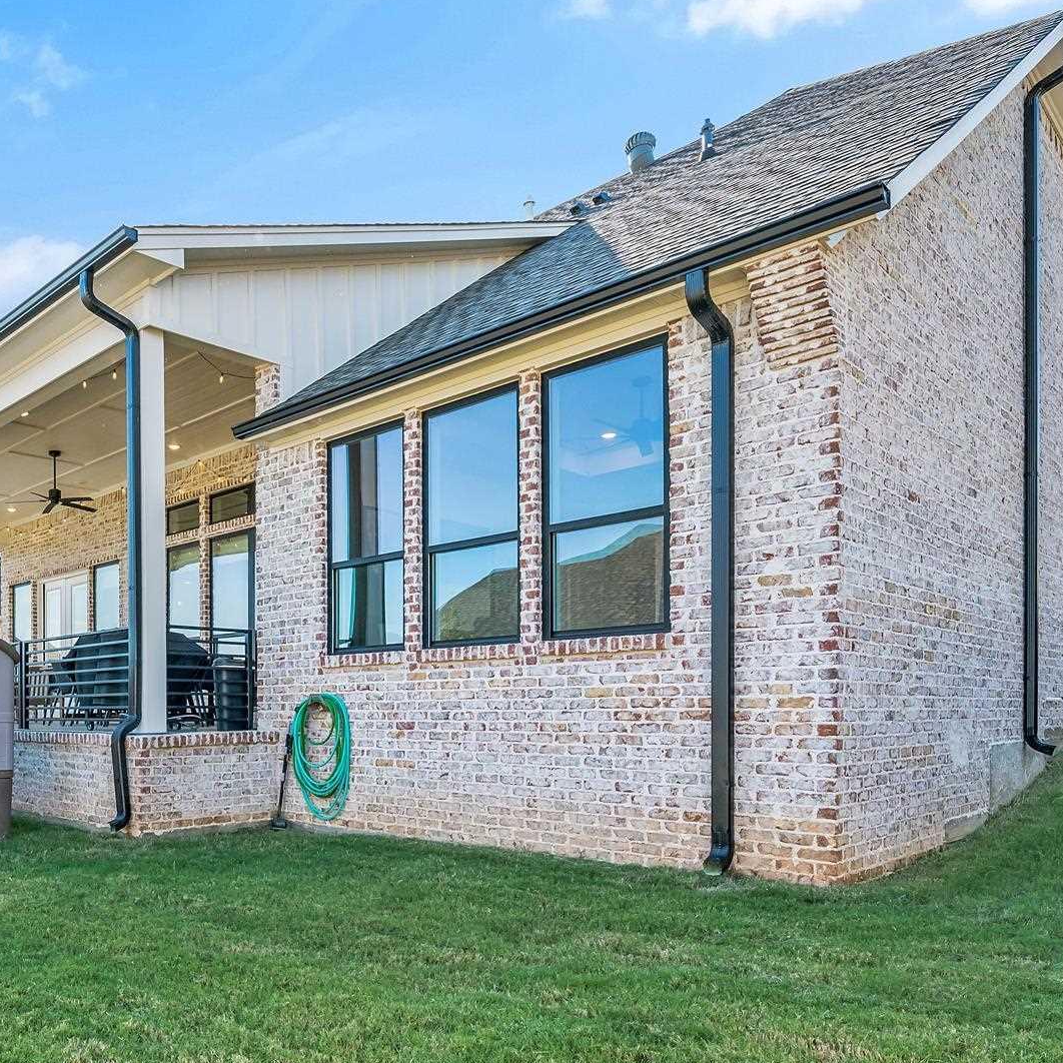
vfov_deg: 58.6
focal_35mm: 26
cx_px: 239
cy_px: 763
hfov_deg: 57.2
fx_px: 903
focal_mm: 13
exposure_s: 1/250
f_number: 8
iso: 800
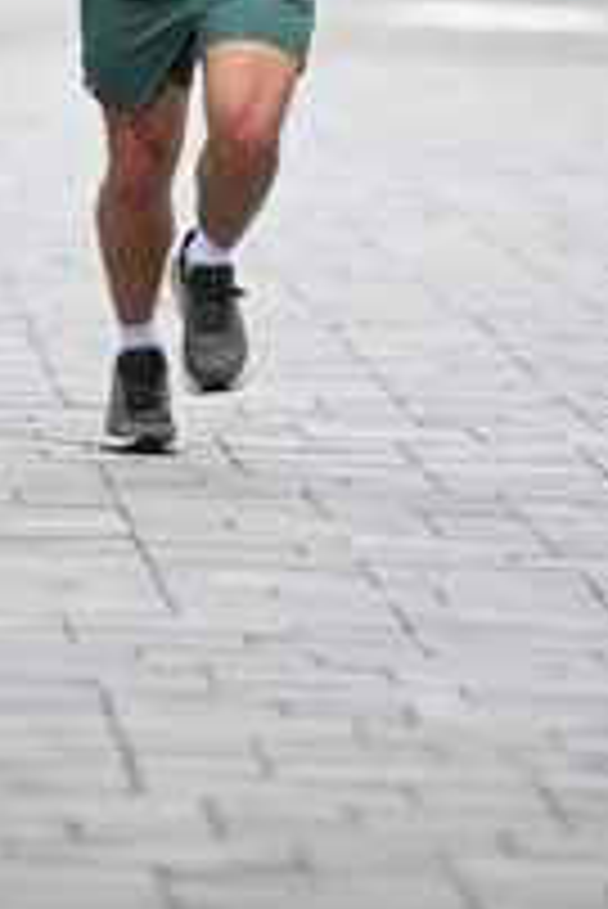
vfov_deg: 3.8
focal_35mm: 544
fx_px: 13757
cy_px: -135
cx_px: 241
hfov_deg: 2.5
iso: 1600
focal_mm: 200
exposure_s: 1/5000
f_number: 2.8
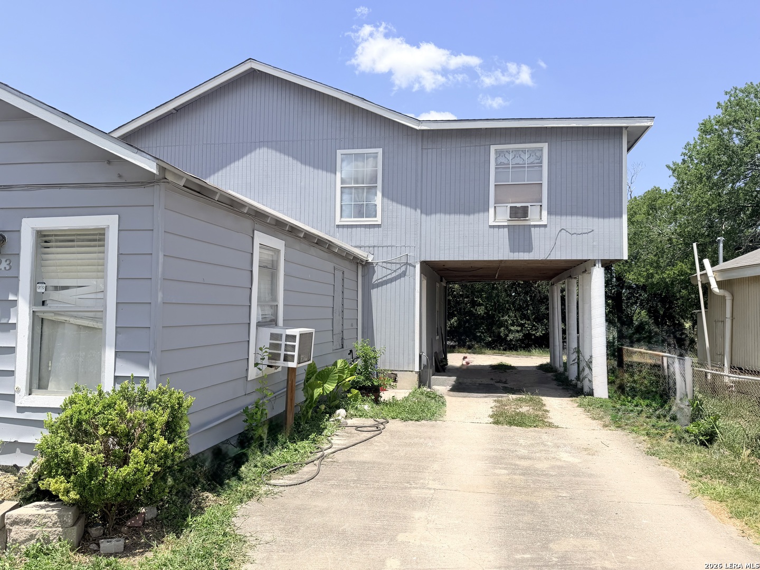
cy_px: 285
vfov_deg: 56.8
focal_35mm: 24
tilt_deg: +2.7
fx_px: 527
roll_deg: -0.1
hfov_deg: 71.6
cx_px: 380
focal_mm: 6.76
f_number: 1.78
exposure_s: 1/4975
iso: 80
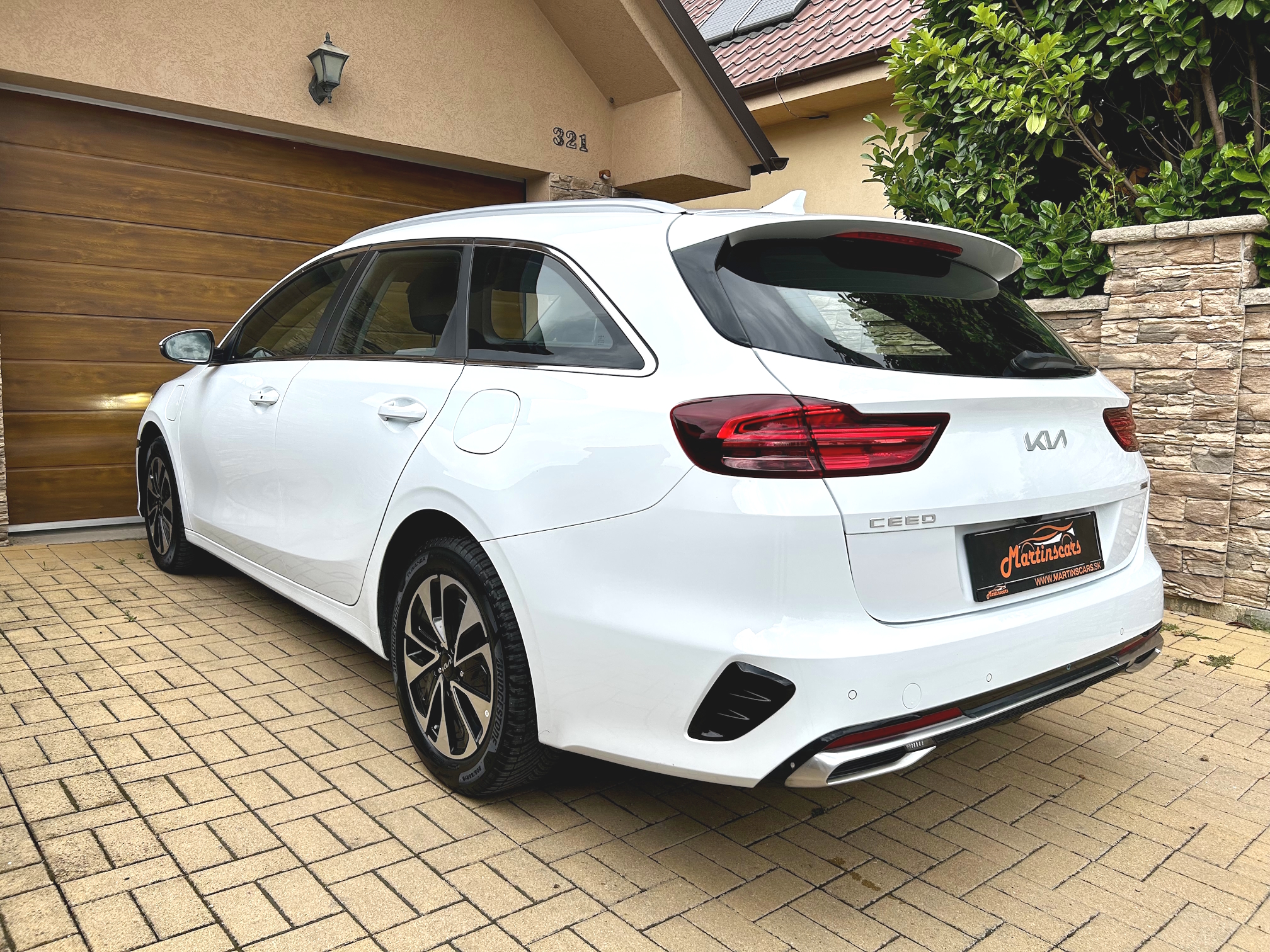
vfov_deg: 53.1
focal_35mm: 26
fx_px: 954
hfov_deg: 67.3
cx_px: 635
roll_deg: -0.9
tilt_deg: -6.0
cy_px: 476
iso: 50
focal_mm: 5.7
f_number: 1.5
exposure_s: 1/3257
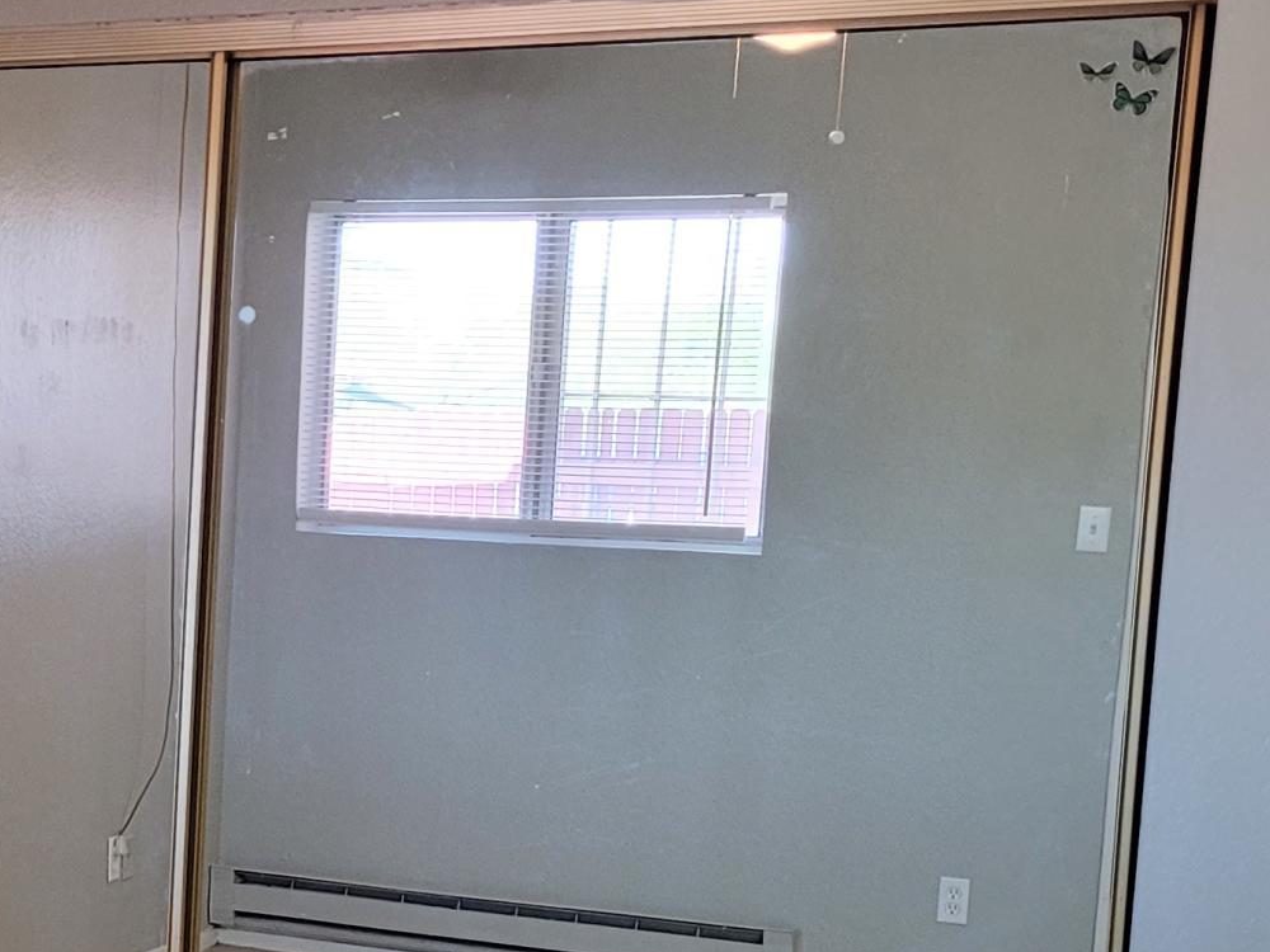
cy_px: 707
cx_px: -359
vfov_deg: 18.8
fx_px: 2862
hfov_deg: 22.5
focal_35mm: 78
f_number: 1.8
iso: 200
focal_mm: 5.4
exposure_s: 1/59
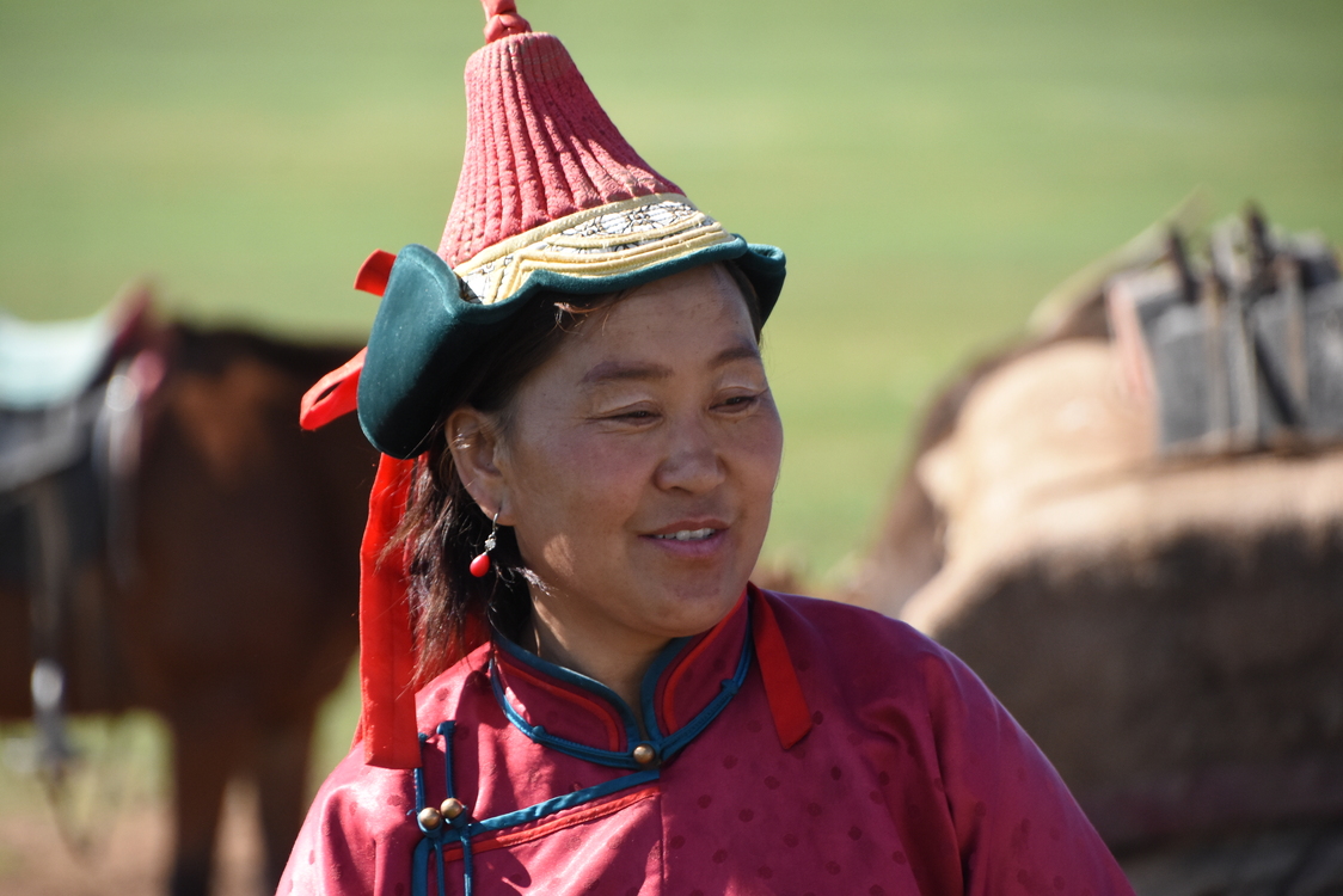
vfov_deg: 4.7
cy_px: 448
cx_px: 672
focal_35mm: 292
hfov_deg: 7.0
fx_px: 10914
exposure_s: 1/2500
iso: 1250
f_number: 6.3
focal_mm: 195
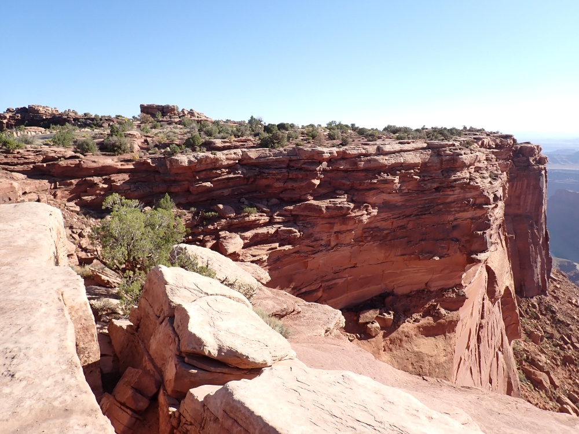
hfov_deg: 69.4
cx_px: 290
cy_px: 217
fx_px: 418
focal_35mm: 25
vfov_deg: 54.9
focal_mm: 4.5
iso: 100
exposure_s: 1/800
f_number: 2.8
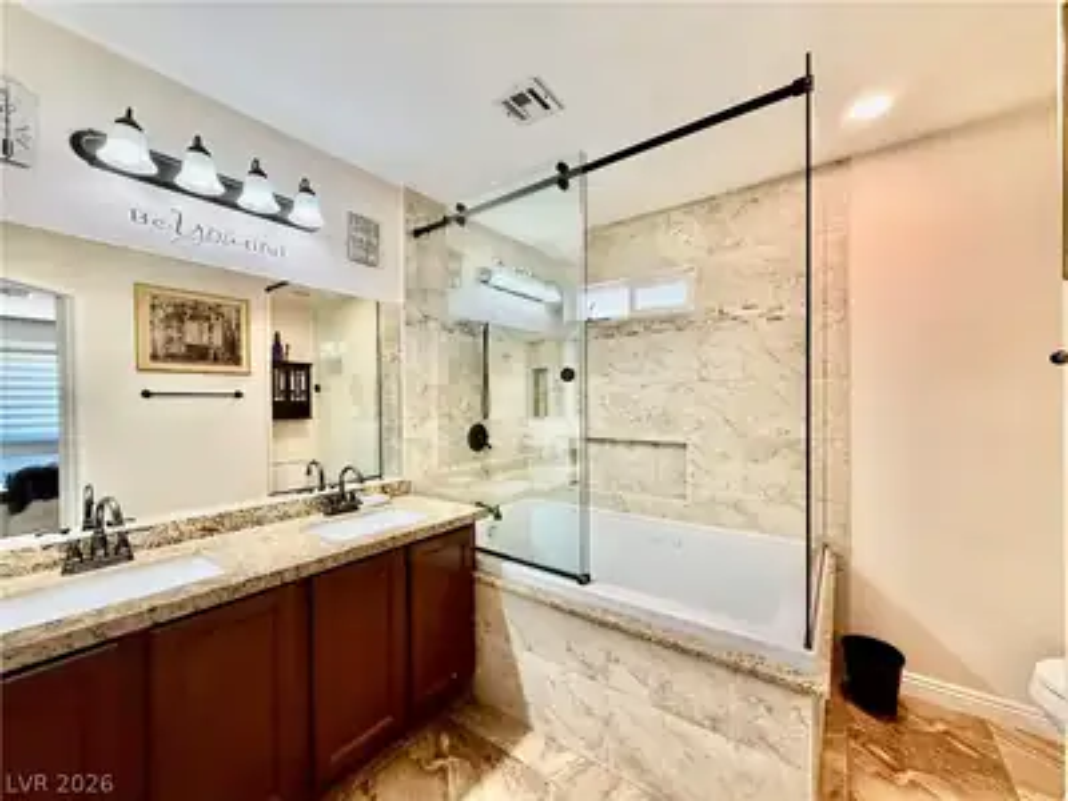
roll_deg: +0.3
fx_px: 432
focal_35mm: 14
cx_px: 534
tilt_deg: +0.3
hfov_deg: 102.1
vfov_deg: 85.7
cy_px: 400
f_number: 2.2
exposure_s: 1/120
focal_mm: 2.22
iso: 250
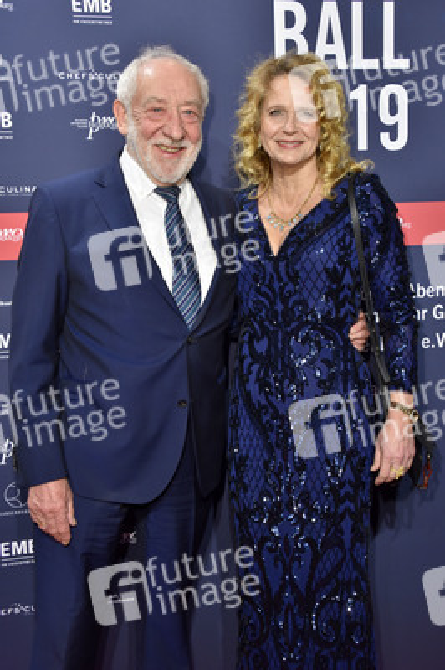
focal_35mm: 44
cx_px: 222
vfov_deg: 44.5
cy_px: 335
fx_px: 817
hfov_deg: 30.5
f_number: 6.3
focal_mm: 44
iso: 1000
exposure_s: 1/160
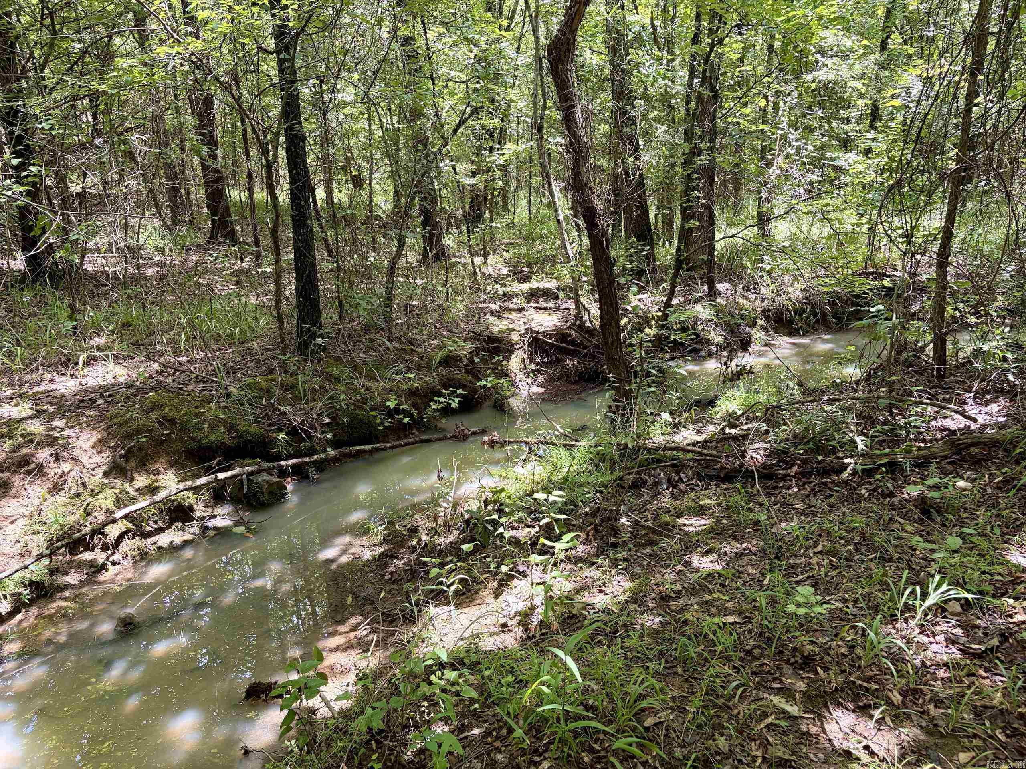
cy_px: 384
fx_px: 771
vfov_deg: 53.1
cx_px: 513
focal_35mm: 26
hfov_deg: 67.3
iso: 80
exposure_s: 1/153
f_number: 1.6
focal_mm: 5.96
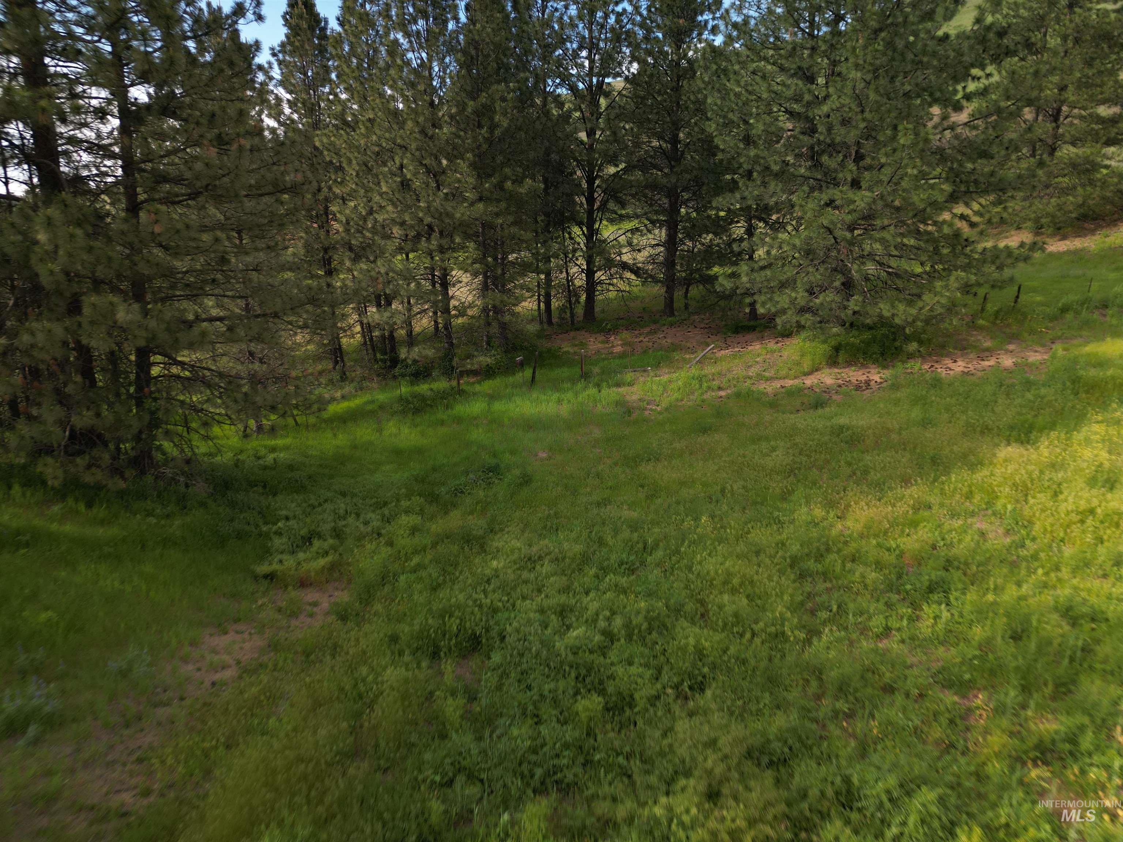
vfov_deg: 56.8
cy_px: 421
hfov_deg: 71.6
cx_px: 562
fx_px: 779
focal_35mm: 24
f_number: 1.7
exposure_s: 1/100
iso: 100
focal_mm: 6.72
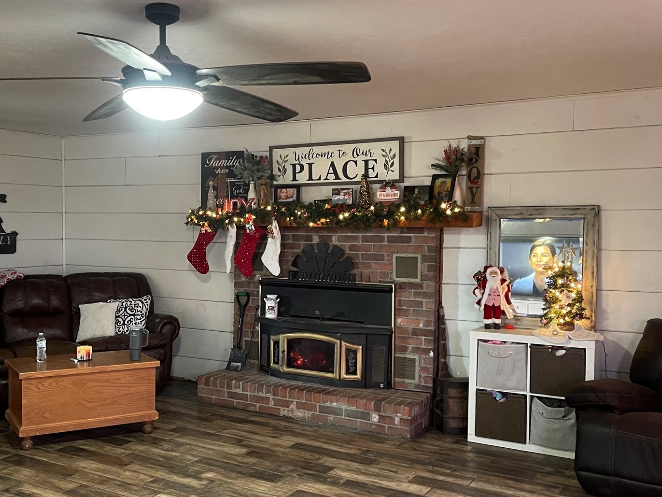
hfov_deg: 52.0
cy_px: 254
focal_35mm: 35
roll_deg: -0.3
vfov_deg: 40.7
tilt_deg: -1.2
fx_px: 670
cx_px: 243
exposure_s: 1/30
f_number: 1.6
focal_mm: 5.1
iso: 640
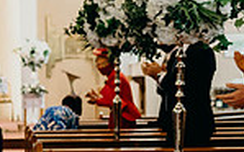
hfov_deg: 13.5
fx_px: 924
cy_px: 145
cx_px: -193
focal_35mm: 139
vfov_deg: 9.4
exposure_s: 1/250
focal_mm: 35
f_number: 2.2
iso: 2000
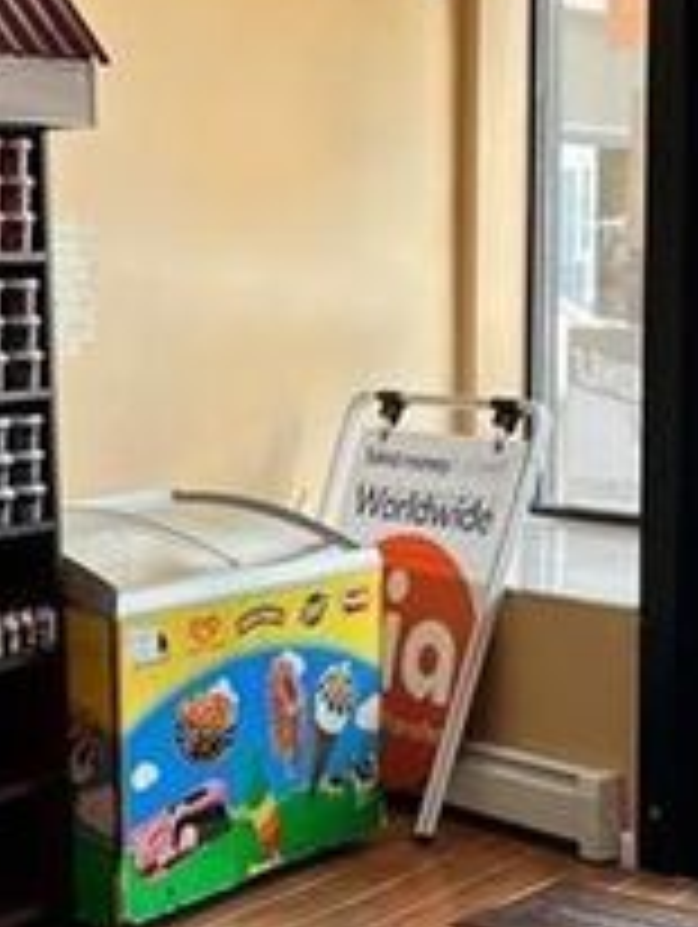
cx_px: 288
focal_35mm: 84
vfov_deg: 23.1
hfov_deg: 17.6
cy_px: 646
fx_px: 2254
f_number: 1.5
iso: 50
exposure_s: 1/120
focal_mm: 5.7
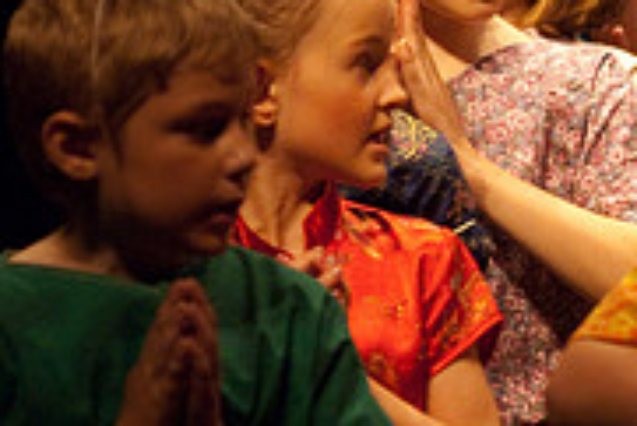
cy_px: -95
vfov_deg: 1.4
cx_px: 866
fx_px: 17053
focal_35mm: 963
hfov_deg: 2.1
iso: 1000
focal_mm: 200
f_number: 2.8
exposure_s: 1/160
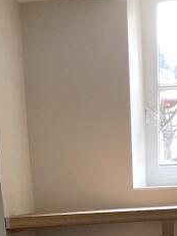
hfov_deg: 11.9
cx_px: 60
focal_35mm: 124
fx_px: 846
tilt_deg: -18.4
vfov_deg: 14.1
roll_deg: +2.3
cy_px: 428
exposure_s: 1/60
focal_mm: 3.99
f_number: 1.8
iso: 160
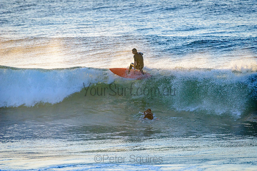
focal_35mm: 500
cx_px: 128
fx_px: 3571
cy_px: 86
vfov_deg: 2.8
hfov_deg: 4.1
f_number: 5.6
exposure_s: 1/2000
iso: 800
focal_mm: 500
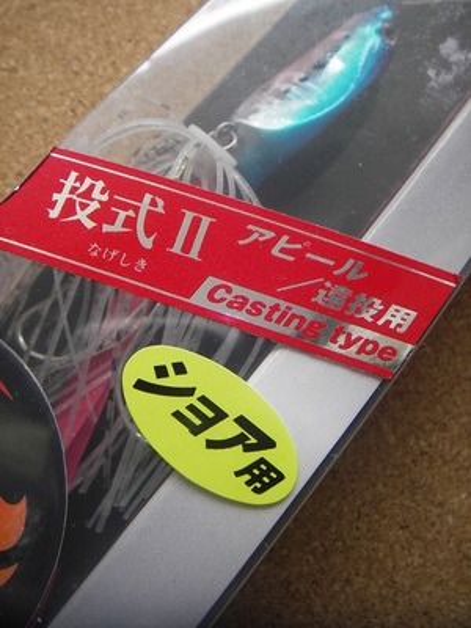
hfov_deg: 37.7
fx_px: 689
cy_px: 314
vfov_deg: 49.0
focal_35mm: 38
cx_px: 236
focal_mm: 6.3
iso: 50
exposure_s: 1/30
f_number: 3.3
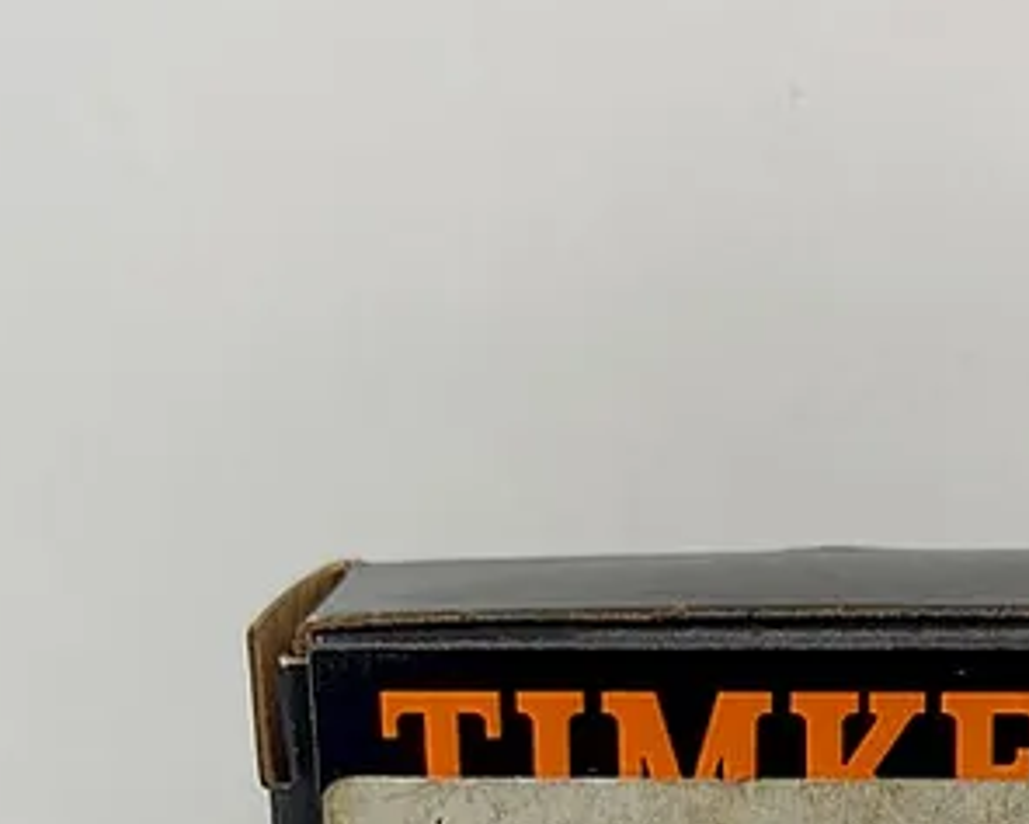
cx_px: 807
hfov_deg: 18.5
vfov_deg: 13.8
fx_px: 3138
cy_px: 1325
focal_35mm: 103
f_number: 1.79
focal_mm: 4.74
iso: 100
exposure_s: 1/173
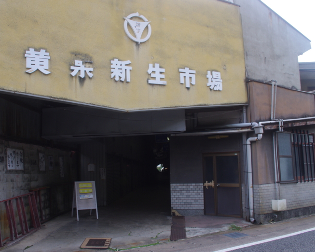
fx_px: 289
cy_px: 125
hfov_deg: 57.0
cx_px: 136
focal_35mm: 31
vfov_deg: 47.1
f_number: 11
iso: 200
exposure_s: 1/50
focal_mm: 18
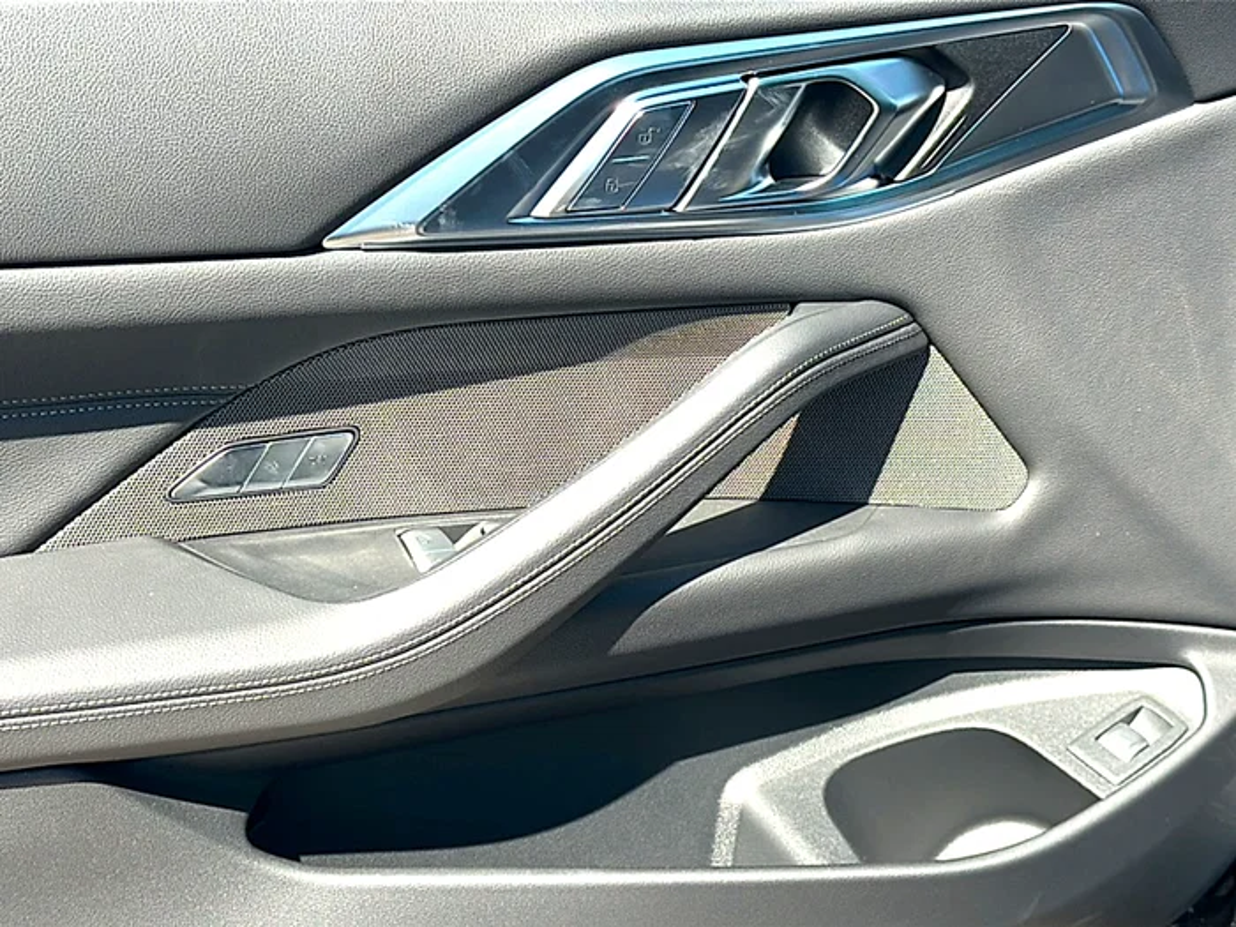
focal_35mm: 56
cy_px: 464
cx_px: 618
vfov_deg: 26.1
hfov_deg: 34.3
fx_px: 2000
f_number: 1.78
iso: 64
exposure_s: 1/655
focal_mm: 6.86
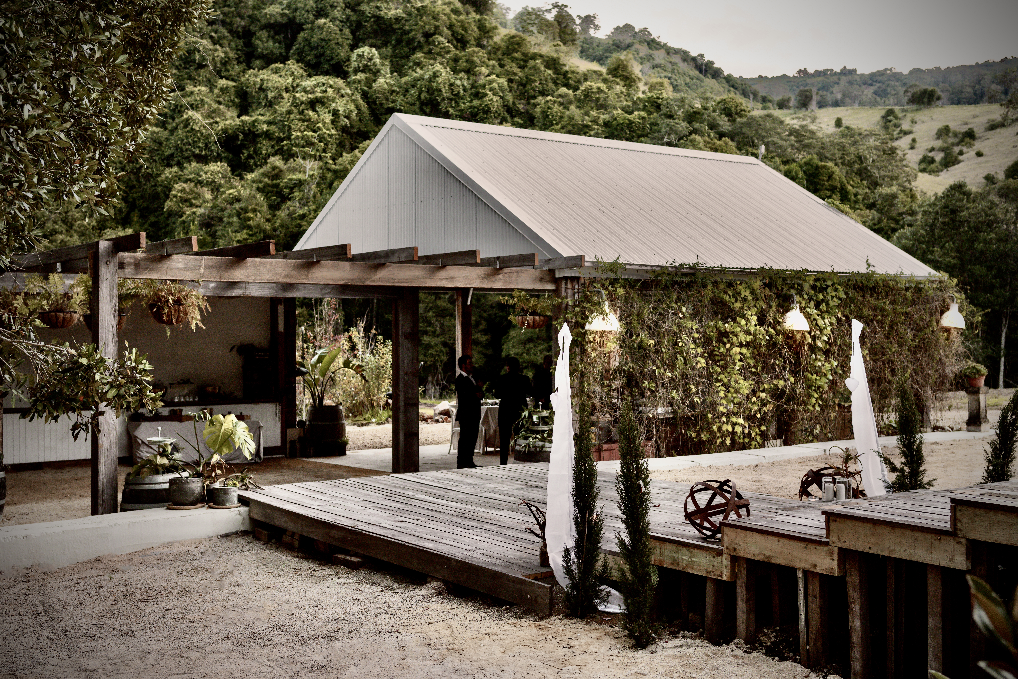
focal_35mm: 40
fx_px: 1131
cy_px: 340
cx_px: 509
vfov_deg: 33.4
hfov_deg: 48.5
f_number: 4
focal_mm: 40
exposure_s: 1/320
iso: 2000
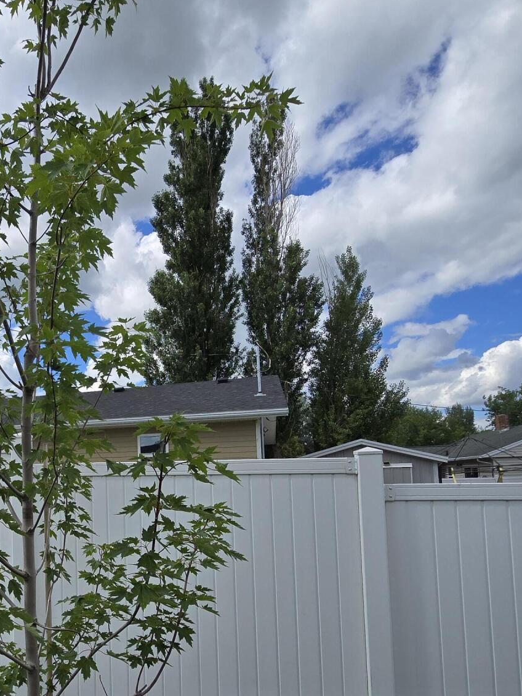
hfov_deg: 53.2
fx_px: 462
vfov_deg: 72.4
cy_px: 445
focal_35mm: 23
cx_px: 74
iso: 50
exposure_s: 1/2843
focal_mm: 2.2
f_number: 2.2
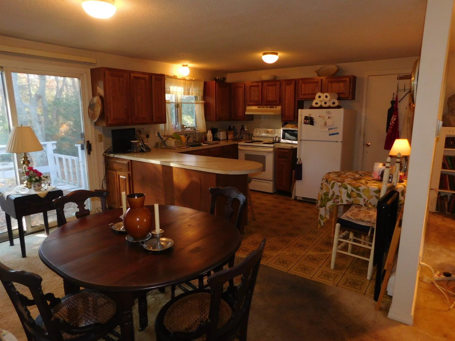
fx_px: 302
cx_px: 228
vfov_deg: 58.9
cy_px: 170
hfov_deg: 73.9
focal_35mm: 23
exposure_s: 1/30
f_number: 3
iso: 200
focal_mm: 4
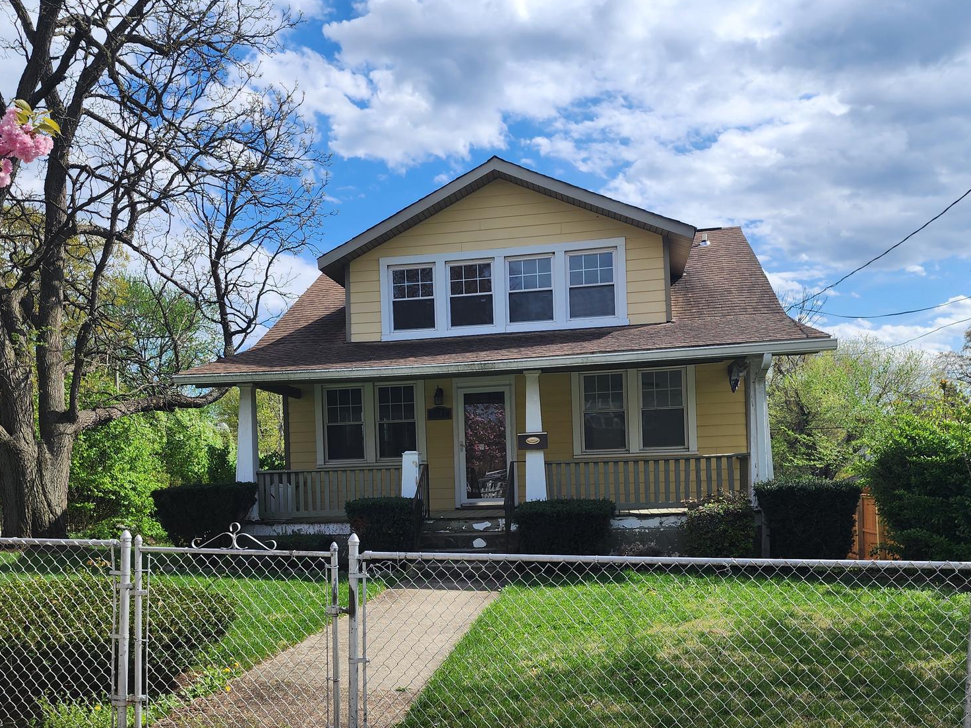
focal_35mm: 32
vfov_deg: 43.6
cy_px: 480
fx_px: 898
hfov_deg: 56.7
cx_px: 435
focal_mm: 6.4
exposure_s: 1/1192
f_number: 1.8
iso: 12
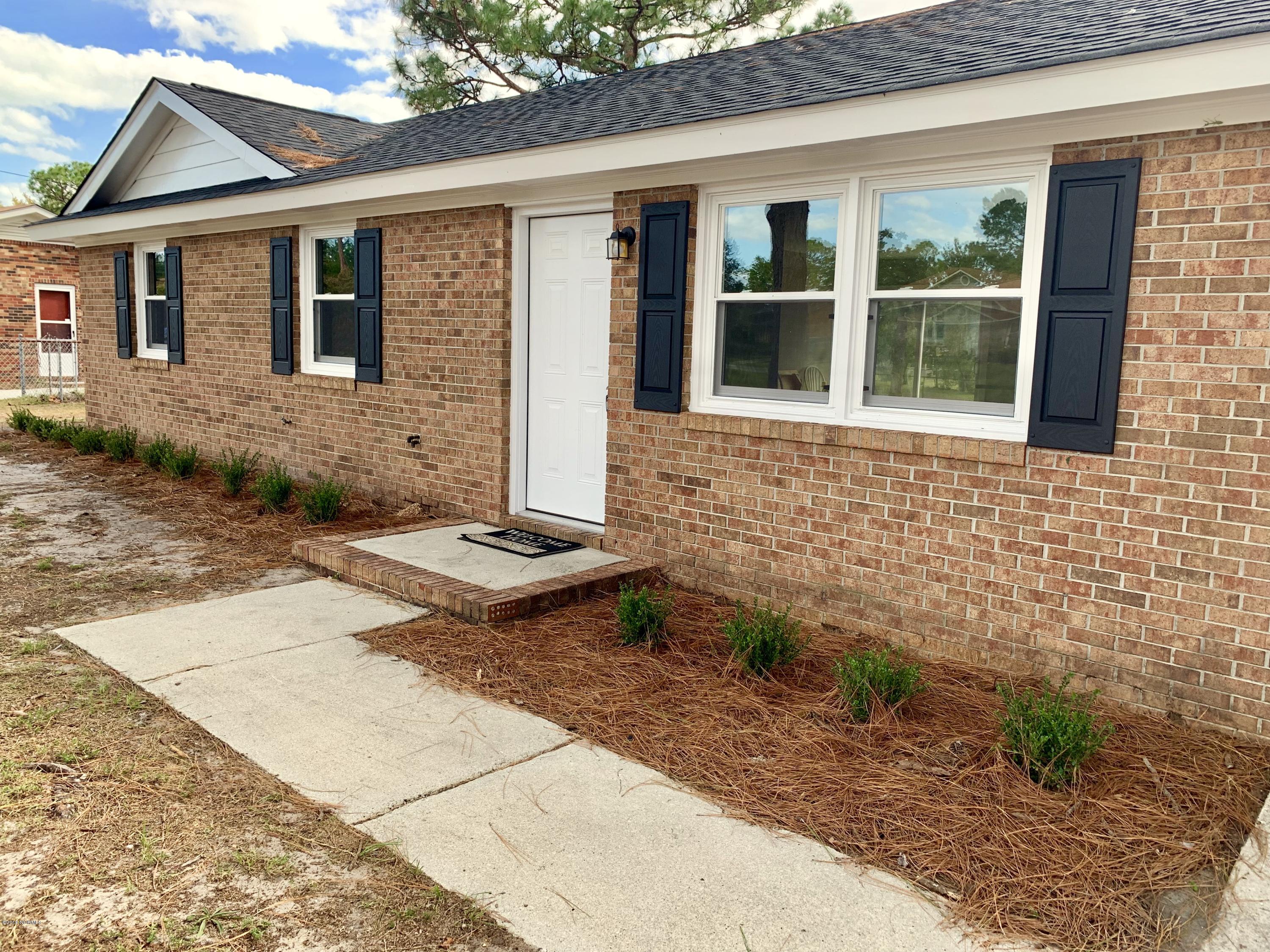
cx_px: 635
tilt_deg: -6.4
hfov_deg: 67.3
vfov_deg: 53.1
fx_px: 954
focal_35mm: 26
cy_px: 476
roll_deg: -2.0
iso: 25
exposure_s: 1/302
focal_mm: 4.25
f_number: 1.8
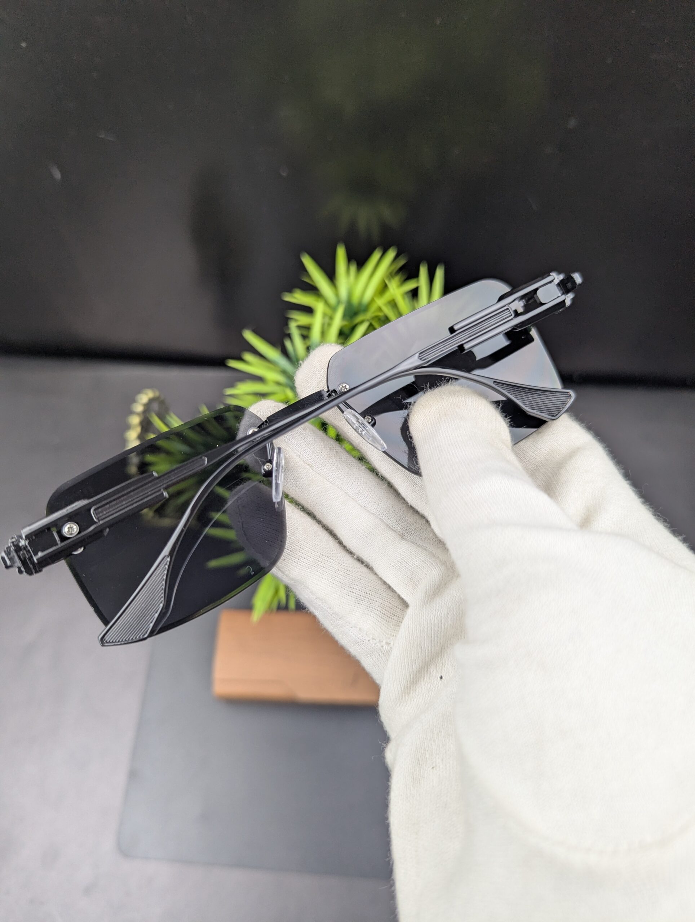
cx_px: 348
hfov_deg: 56.9
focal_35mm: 24
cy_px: 461
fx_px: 641
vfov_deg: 71.5
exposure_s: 1/100
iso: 80
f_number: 1.85
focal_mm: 6.81
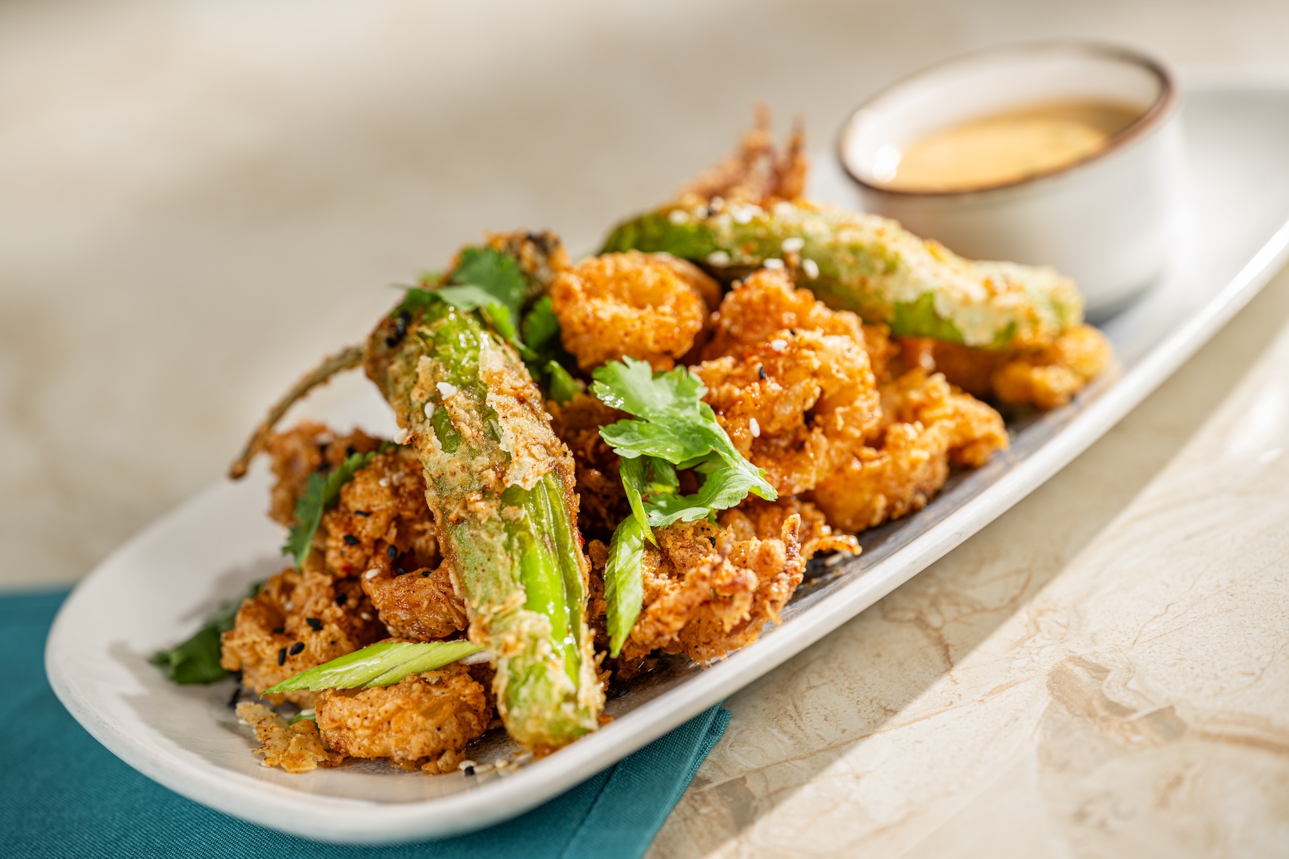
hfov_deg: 19.5
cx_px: 644
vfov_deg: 13.0
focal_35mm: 105
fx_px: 3759
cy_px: 430
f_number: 4.5
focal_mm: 105
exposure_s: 1/200
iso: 32
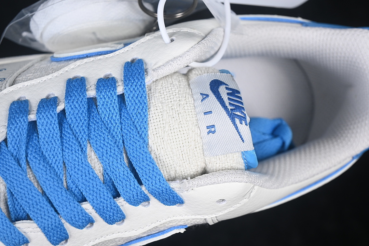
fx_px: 769
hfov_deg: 27.0
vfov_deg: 18.2
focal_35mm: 75
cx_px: 184
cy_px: 123
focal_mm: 50
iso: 160
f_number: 7.1
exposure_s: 1/80
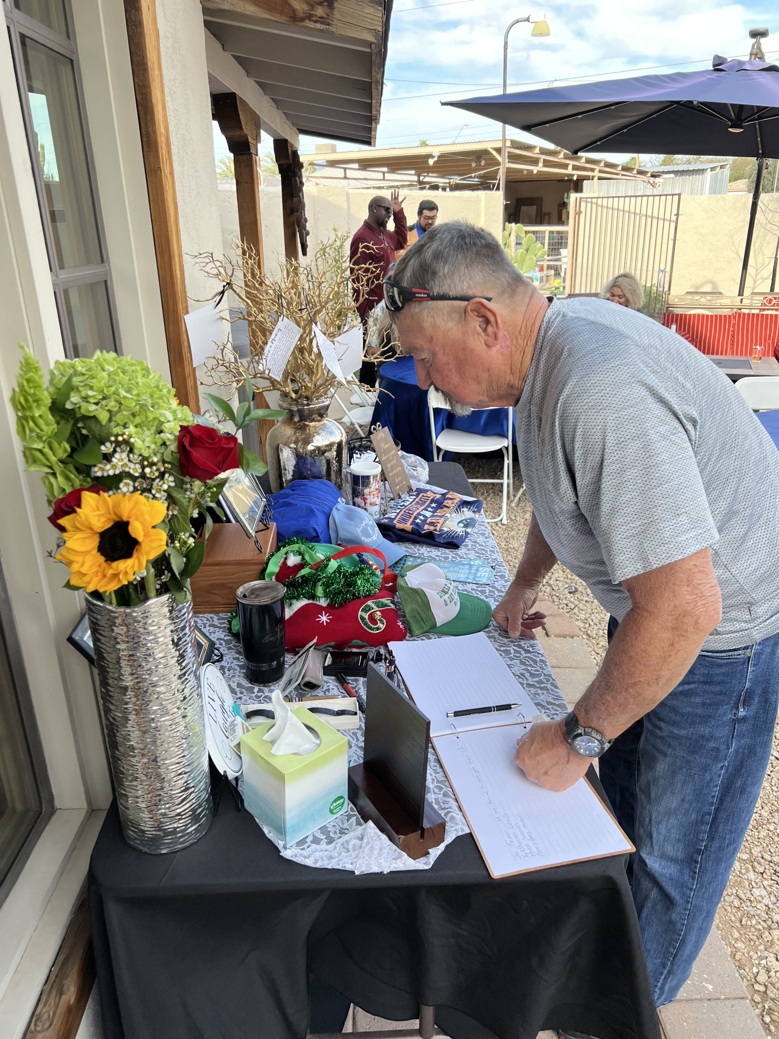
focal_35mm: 26
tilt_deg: -22.1
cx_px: 390
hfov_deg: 53.1
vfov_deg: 67.3
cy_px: 520
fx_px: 780
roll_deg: +1.0
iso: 50
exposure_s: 1/401
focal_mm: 5.7
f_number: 1.5
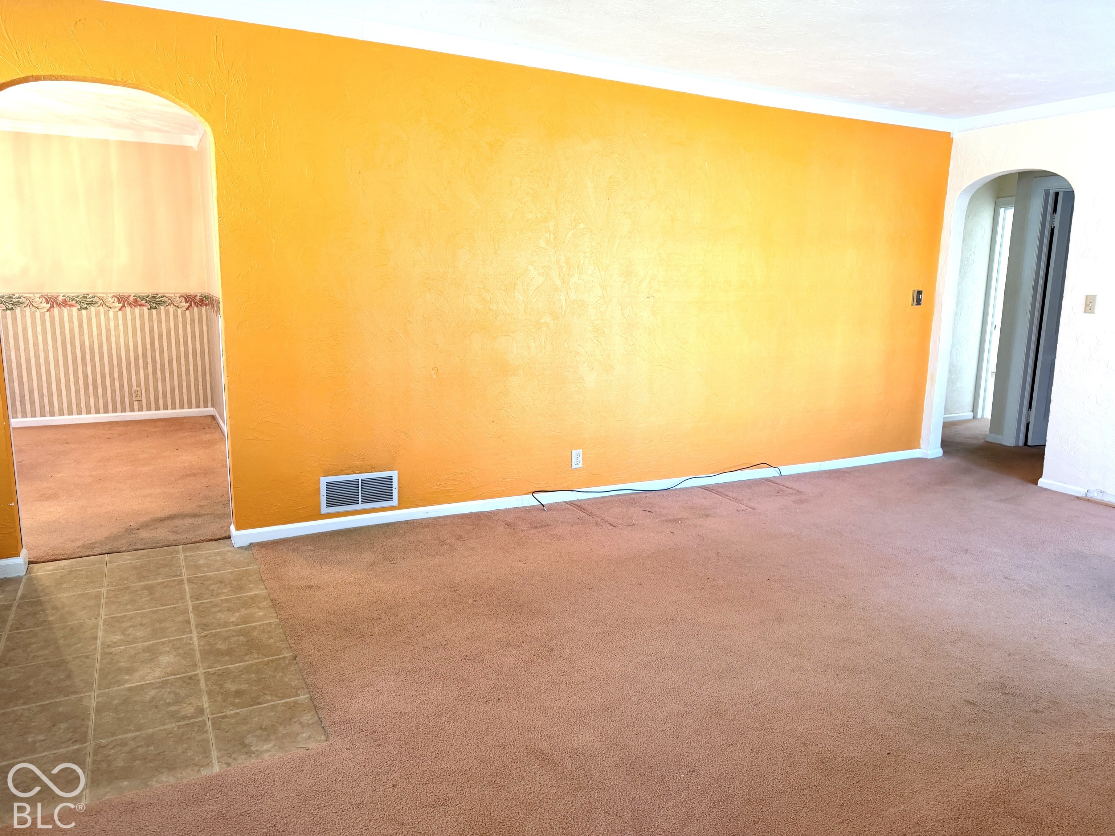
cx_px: 558
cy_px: 418
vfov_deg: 56.8
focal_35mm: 24
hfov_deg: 71.6
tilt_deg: -10.2
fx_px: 773
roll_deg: -0.6
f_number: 1.78
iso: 200
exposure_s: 1/60
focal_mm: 6.76
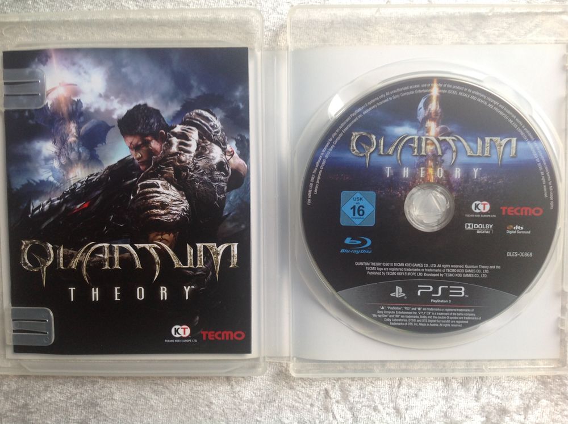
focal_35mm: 35
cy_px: 212
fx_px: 573
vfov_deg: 40.6
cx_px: 284
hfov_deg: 52.7
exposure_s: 1/15
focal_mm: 4.28
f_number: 2.4
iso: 64
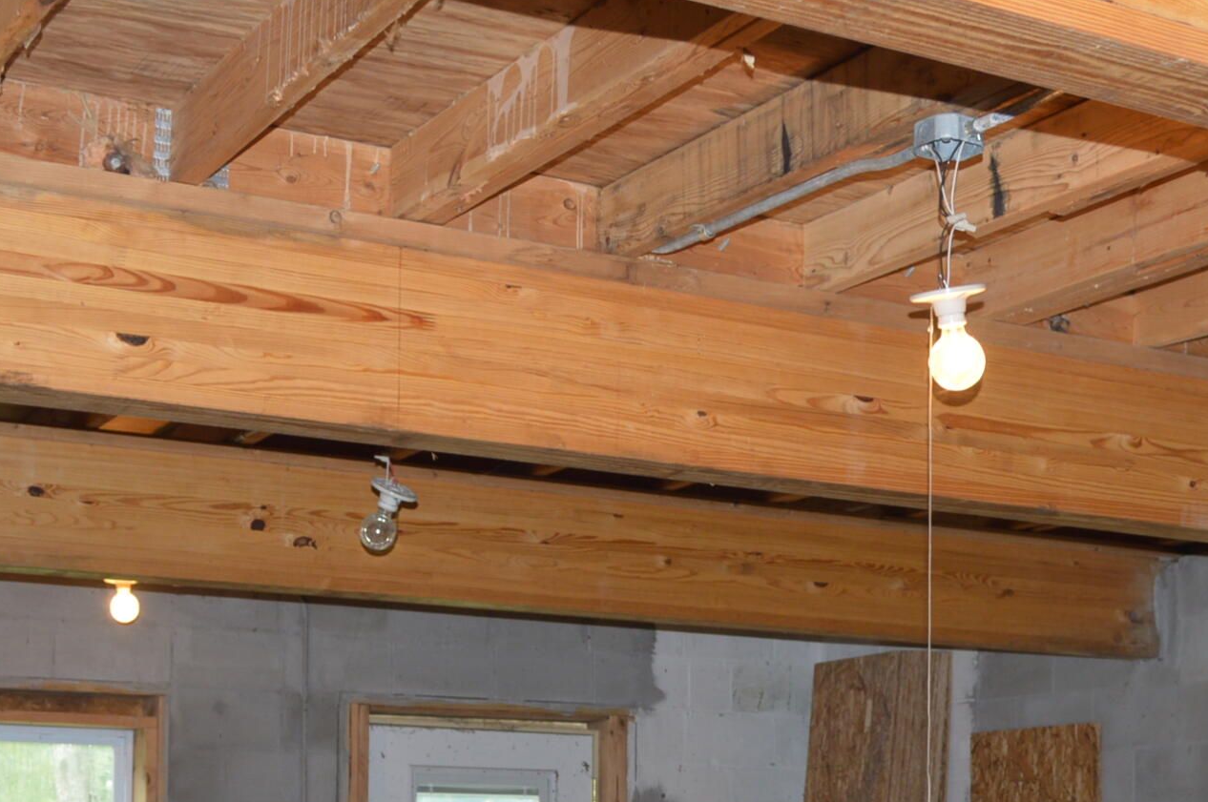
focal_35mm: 64
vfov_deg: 20.5
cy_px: 815
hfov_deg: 31.4
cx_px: 648
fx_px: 2145
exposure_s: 1/30
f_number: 3.5
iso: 220
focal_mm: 18
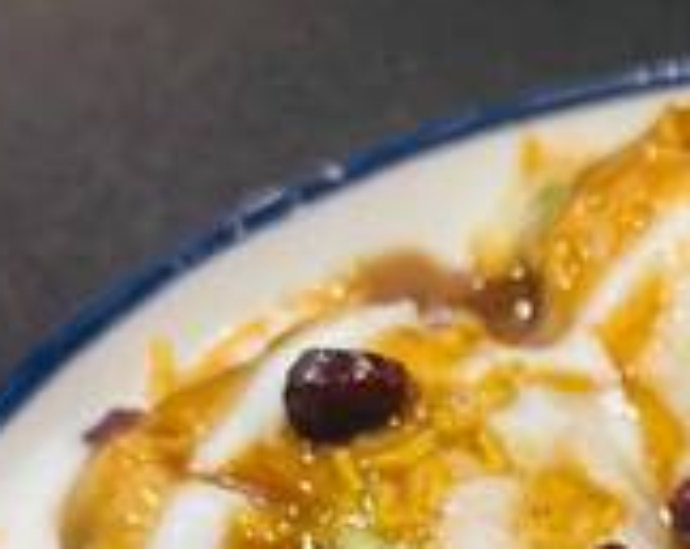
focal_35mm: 170
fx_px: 3465
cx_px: 984
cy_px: 783
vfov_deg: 8.9
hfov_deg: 11.0
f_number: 1.78
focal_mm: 6.86
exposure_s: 1/40
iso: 320
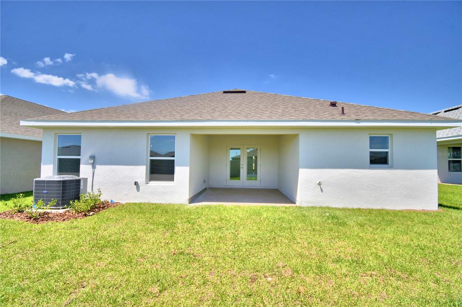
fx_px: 192
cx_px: 231
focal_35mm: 15
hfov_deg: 100.4
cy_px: 154
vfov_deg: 77.2
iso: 100
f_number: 4.5
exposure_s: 1/1600
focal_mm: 10
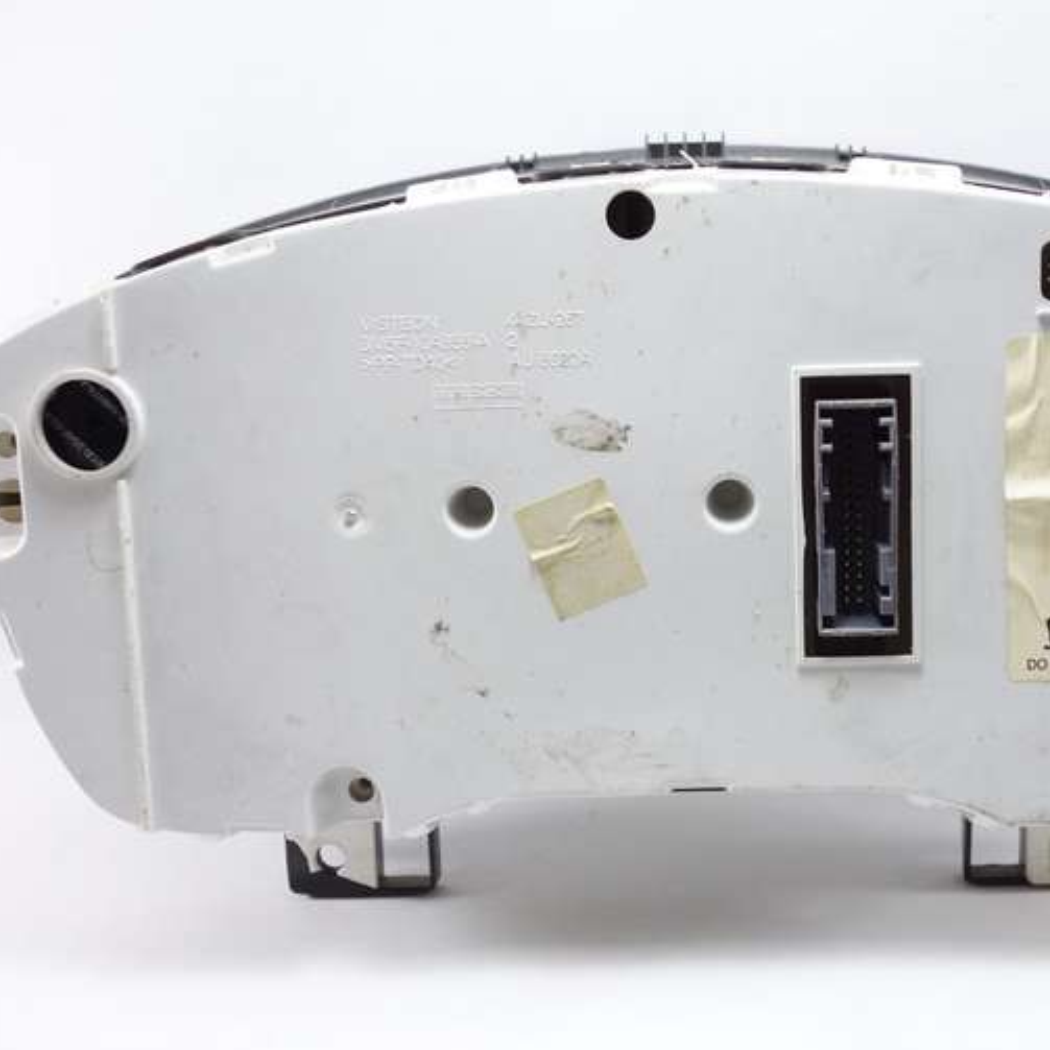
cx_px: 685
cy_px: 530
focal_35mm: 48
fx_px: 1647
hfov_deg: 35.1
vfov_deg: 35.4
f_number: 2.8
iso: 125
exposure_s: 1/40
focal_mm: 13.75
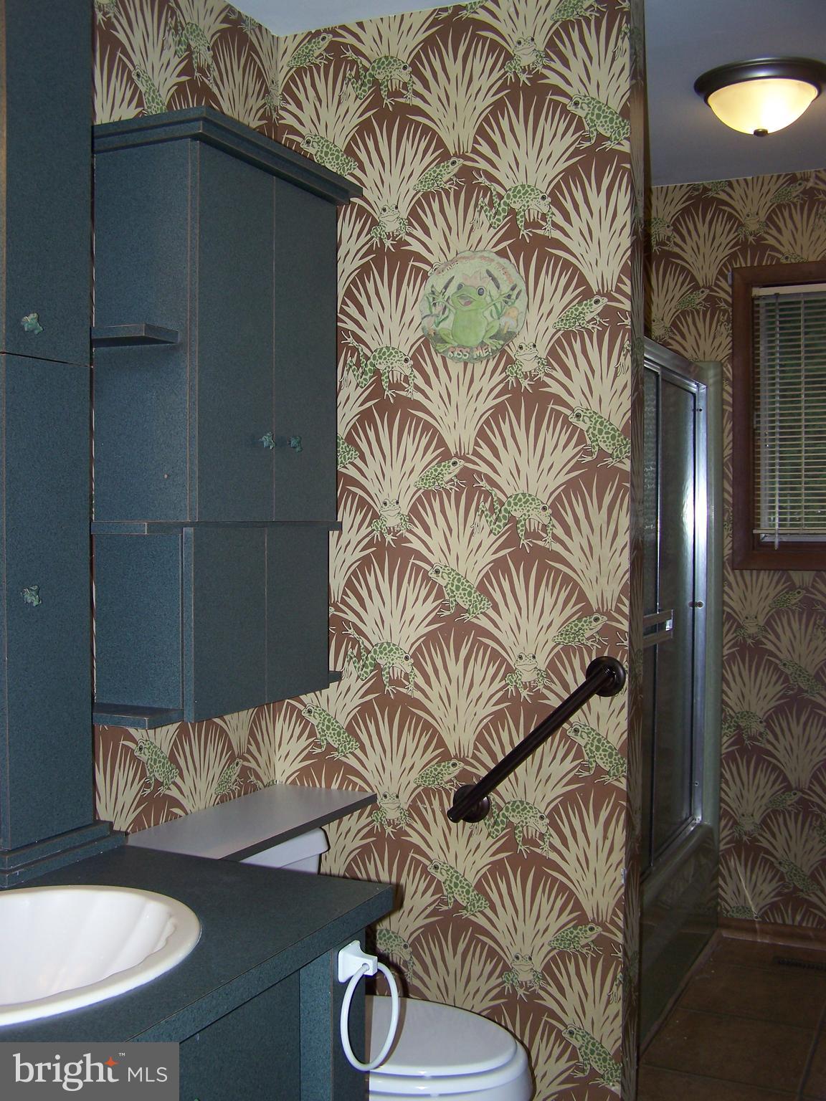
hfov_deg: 37.7
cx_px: 413
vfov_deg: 49.0
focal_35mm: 38
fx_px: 1209
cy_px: 550
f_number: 2.8
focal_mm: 6.3
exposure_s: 1/60
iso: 80
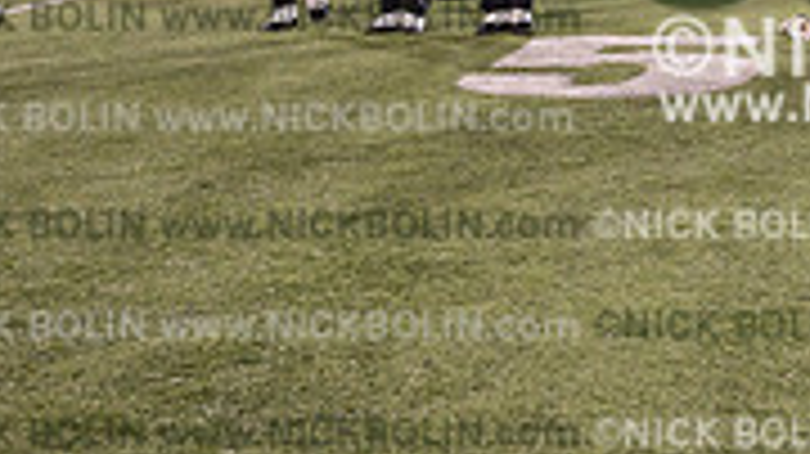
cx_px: 936
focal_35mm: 81
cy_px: -90
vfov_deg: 14.4
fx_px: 1739
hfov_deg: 24.2
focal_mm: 24
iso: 3200
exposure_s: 1/640
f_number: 4
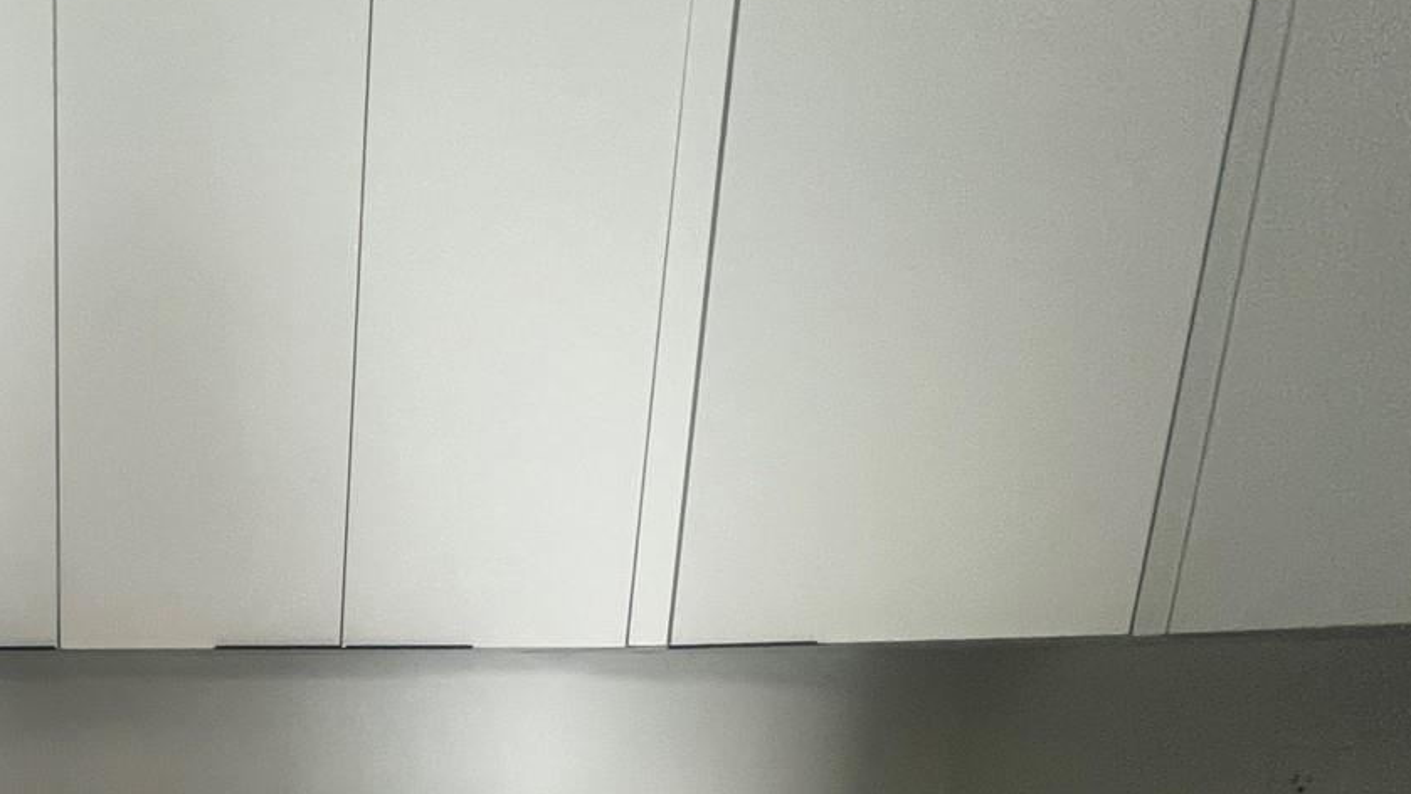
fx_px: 1010
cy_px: 930
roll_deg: -0.1
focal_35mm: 27
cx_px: 77
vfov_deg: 35.0
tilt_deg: -12.9
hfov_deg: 57.2
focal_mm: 1.57
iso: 400
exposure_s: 1/60
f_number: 1.8
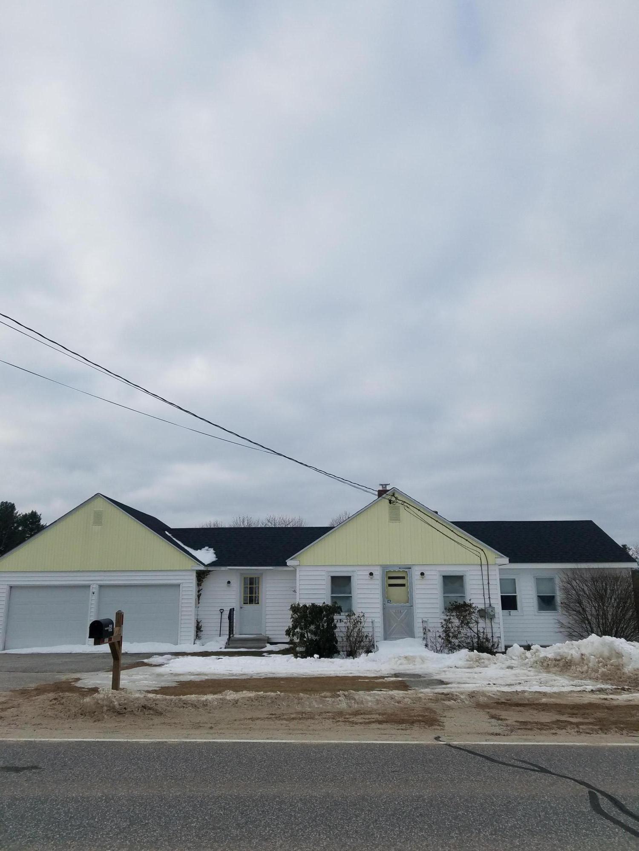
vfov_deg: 67.3
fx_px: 640
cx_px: 320
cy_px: 426
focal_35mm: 26
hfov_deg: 53.1
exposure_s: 1/2848
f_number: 1.7
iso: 50
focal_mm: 4.2
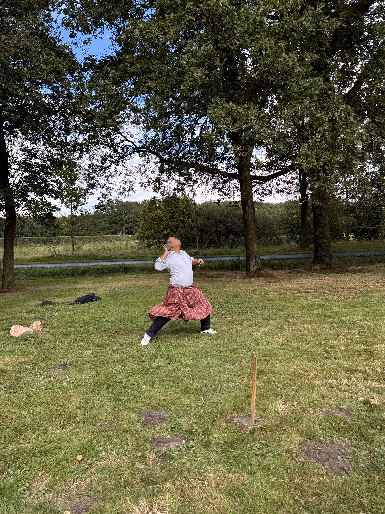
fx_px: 371
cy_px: 261
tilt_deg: -2.9
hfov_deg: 54.9
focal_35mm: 25
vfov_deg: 69.4
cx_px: 200
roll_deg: +1.8
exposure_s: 1/773
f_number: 1.78
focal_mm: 6.76
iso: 80
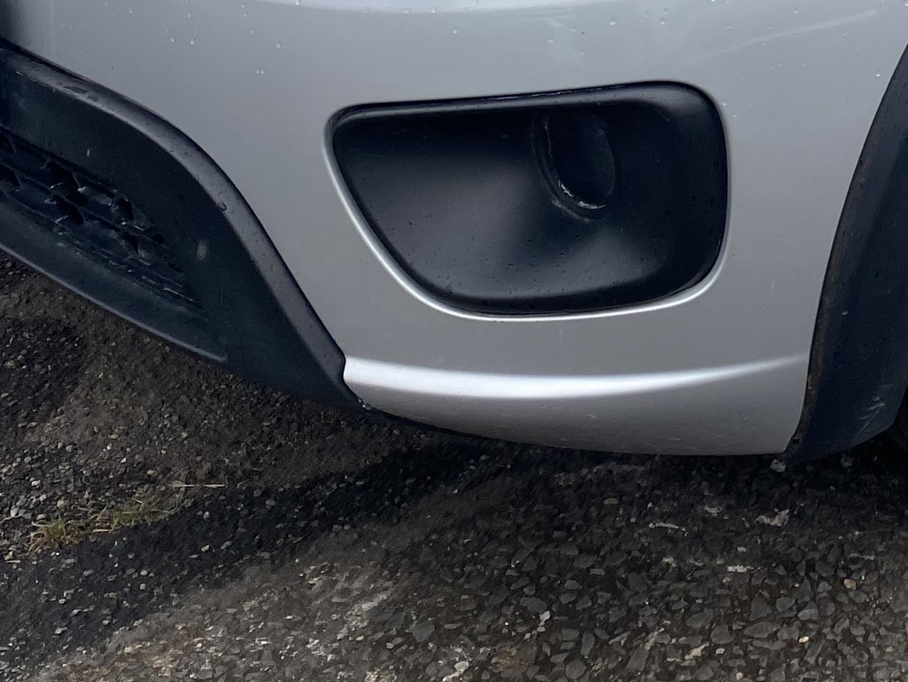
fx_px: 2151
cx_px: 908
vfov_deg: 16.6
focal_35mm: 82
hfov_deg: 22.9
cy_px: -299
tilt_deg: -15.0
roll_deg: -0.9
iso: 32
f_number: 1.8
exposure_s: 1/1063
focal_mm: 4.25
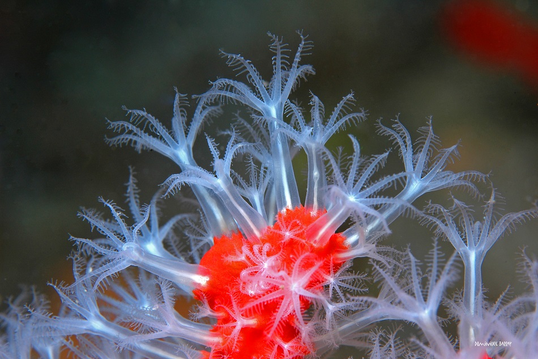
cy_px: 180
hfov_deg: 7.6
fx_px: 4034
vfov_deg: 5.1
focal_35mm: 270
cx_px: 269
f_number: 22
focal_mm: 180
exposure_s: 1/60
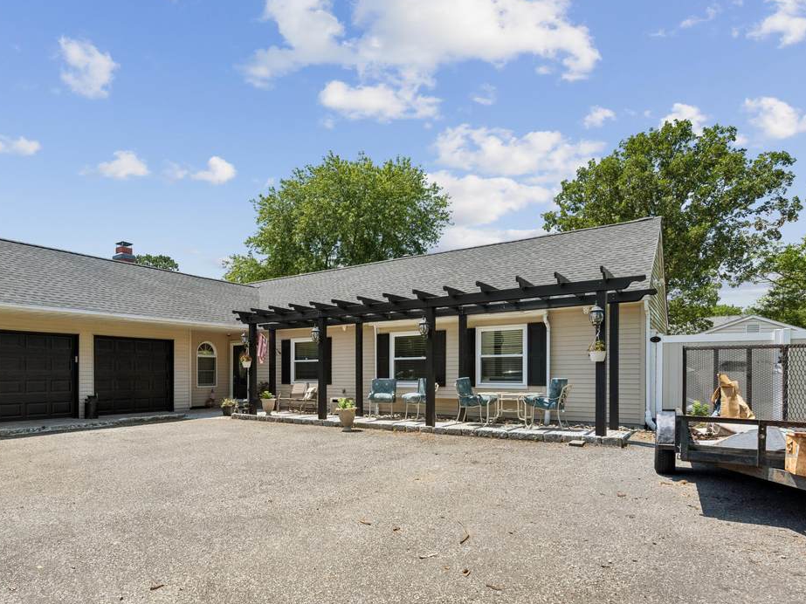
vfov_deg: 65.9
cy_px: 323
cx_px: 309
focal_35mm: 20
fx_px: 466
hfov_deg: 80.4
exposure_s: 1/1250
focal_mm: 15
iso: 320
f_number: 7.1
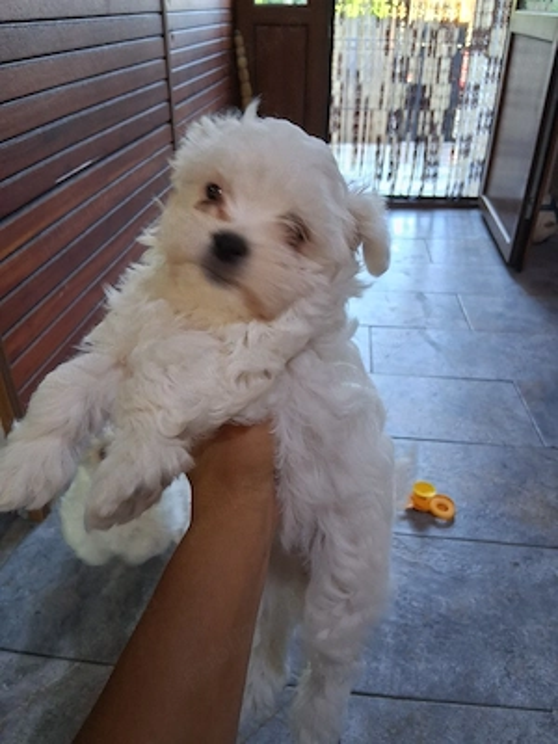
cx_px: 279
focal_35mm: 26
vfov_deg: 67.3
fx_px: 559
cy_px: 372
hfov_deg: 53.1
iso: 320
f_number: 1.8
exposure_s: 1/50
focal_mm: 3.98
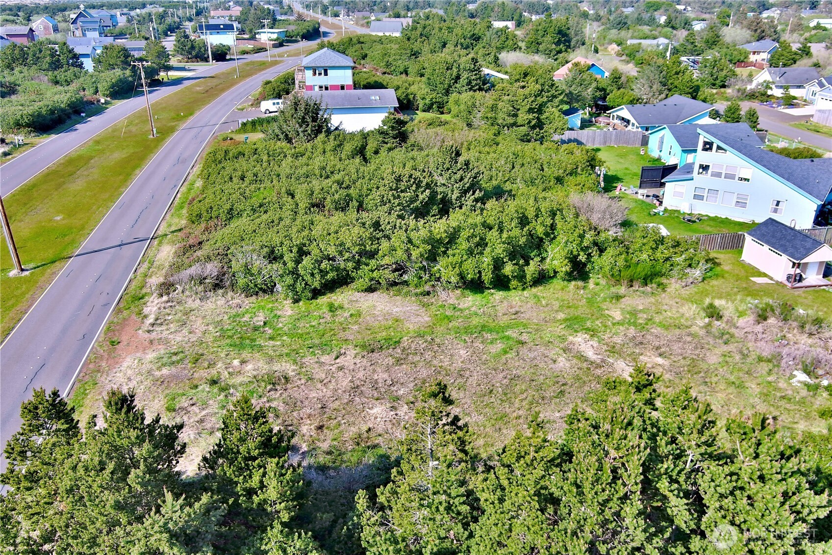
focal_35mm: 29
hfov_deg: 63.7
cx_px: 416
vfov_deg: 45.0
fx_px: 670
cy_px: 278
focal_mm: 10.57
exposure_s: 1/581
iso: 100
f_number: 2.8
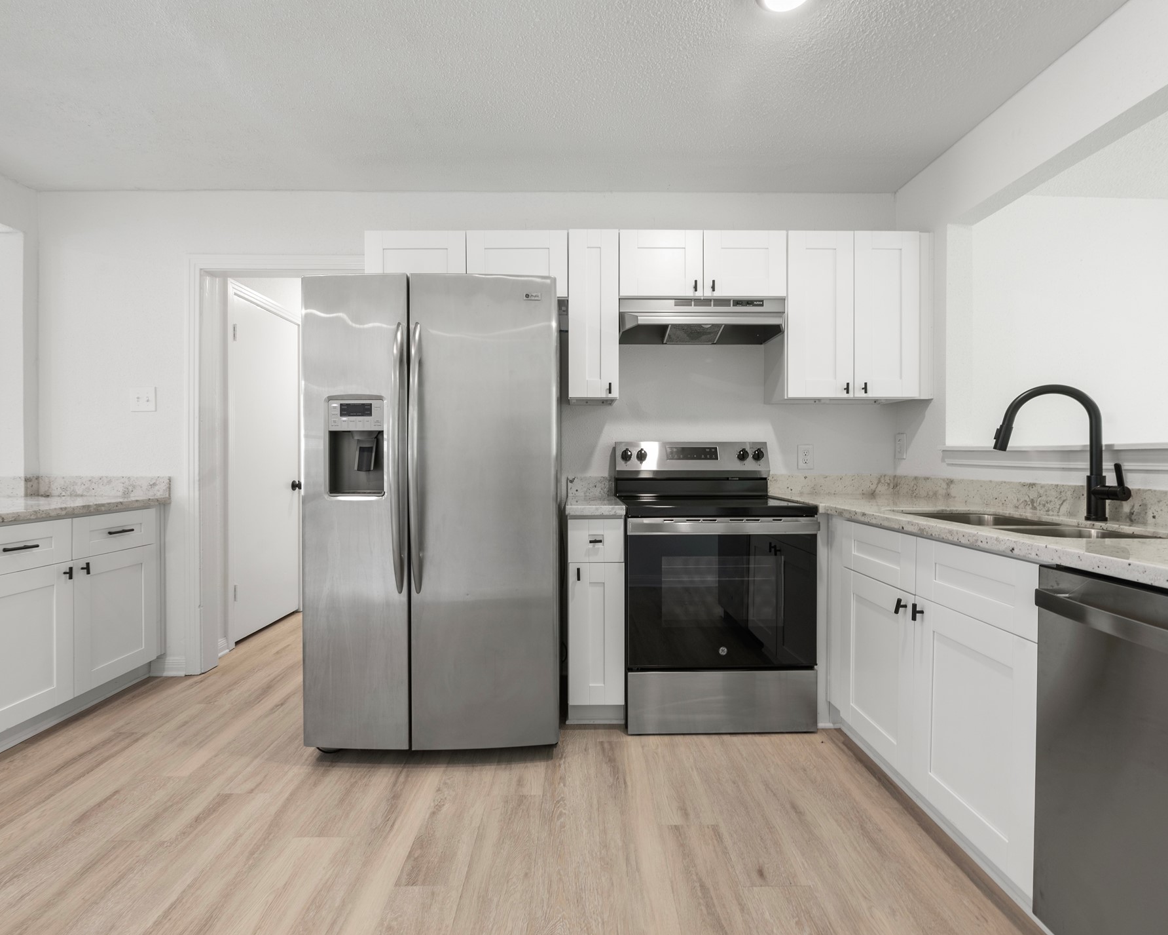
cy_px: 471
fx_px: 553
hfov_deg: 93.1
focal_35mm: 16
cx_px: 586
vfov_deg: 80.4
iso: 400
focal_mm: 14
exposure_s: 1/2.5
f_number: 8
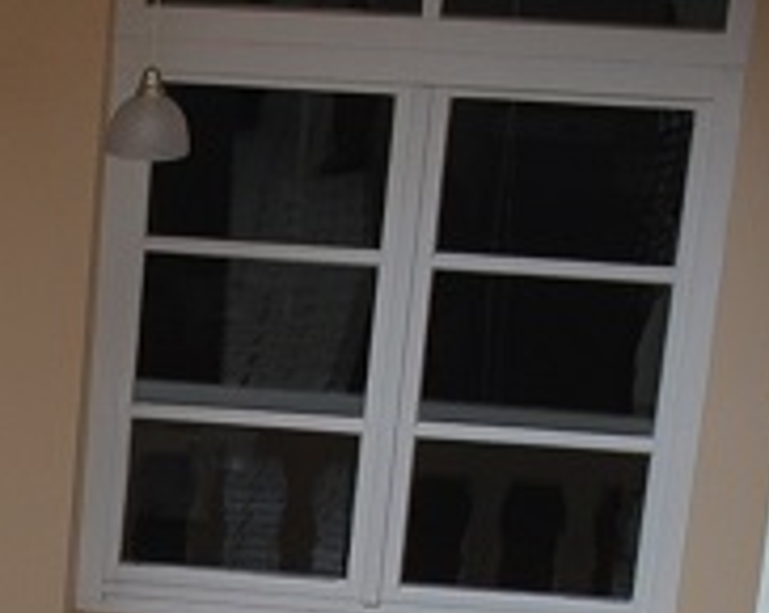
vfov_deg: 6.2
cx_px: -1183
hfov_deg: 7.7
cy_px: 1771
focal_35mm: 232
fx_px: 5272
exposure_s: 1/200
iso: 200
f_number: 7.1
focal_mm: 20
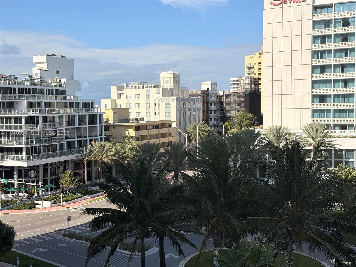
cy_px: 134
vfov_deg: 30.3
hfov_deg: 39.7
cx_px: 178
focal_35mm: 48
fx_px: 494
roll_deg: +0.4
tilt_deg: -2.5
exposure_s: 1/8772
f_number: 1.78
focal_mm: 6.76
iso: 64
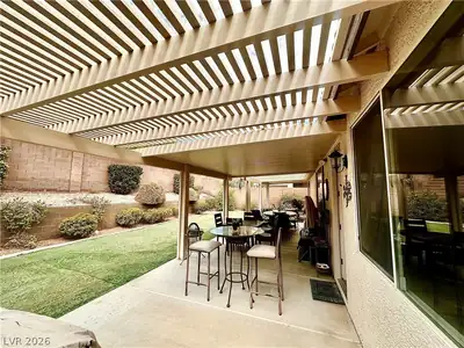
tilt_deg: +8.1
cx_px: 232
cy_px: 174
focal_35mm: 14
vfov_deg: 85.7
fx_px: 188
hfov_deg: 102.1
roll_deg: -1.1
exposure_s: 1/790
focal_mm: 2.22
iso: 40
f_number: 2.2
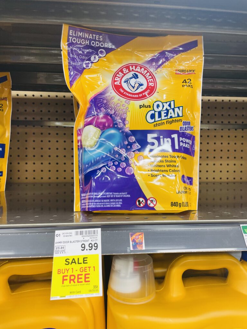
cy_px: 164
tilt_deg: -1.2
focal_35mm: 26
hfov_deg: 53.1
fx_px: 247
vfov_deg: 67.3
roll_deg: +0.5
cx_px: 124
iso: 80
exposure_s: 1/64
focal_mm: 4.2
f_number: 1.6
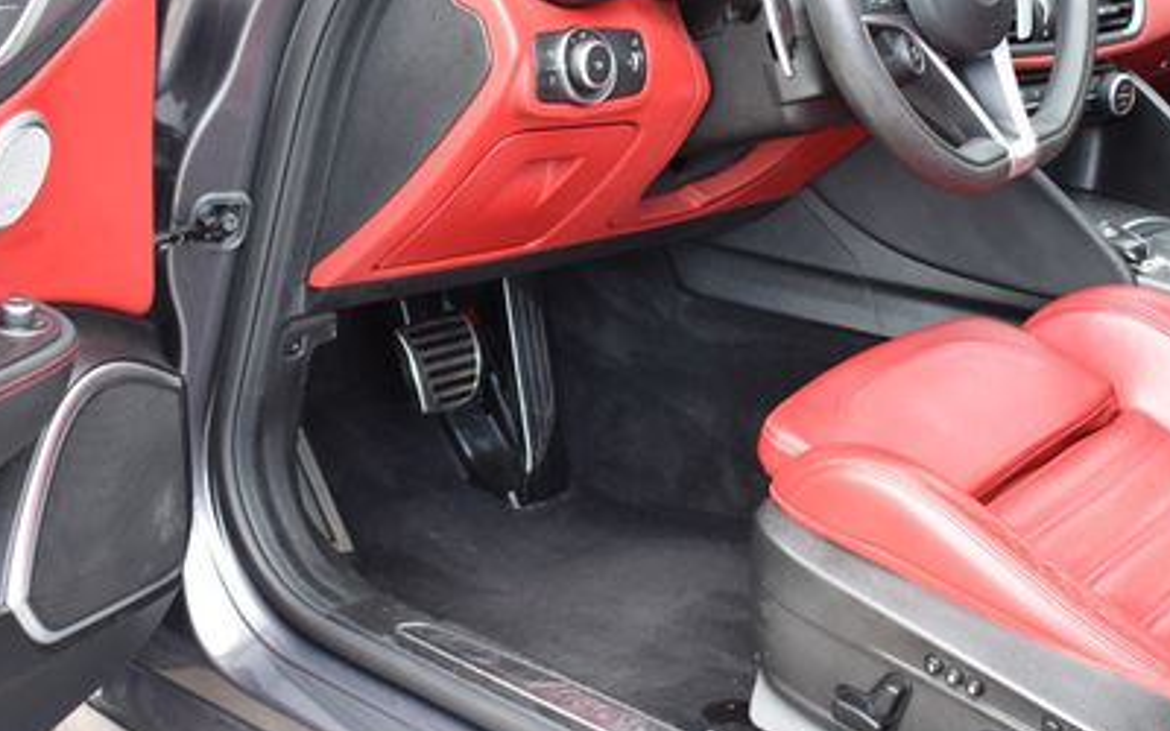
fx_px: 2258
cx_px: 734
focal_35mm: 71
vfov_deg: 18.4
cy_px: 339
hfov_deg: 28.9
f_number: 4.5
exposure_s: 1/80
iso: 400
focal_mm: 29
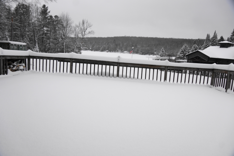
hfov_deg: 67.4
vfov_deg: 47.9
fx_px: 175
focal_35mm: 27
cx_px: 117
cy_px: 78
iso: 100
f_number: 5
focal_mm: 18
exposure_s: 1/100
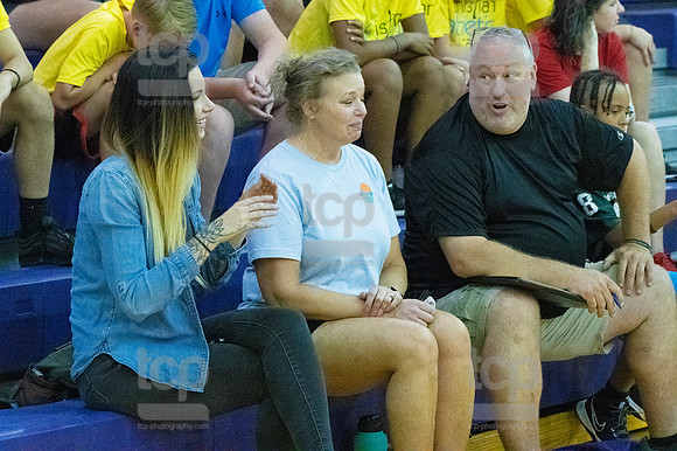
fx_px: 2819
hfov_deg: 13.7
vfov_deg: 9.1
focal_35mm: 150
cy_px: 226
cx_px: 338
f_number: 4.5
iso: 10000
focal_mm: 100
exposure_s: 1/800
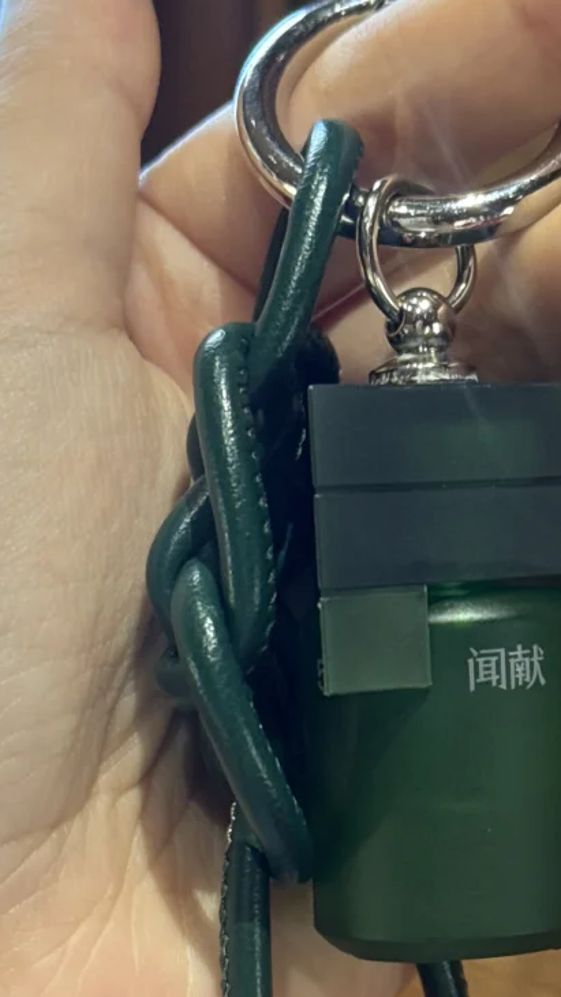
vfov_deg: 20.5
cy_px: 794
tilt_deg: -28.1
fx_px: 2725
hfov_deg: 11.7
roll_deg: -1.3
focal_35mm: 103
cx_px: 404
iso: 160
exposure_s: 1/50
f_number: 1.78
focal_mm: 6.86
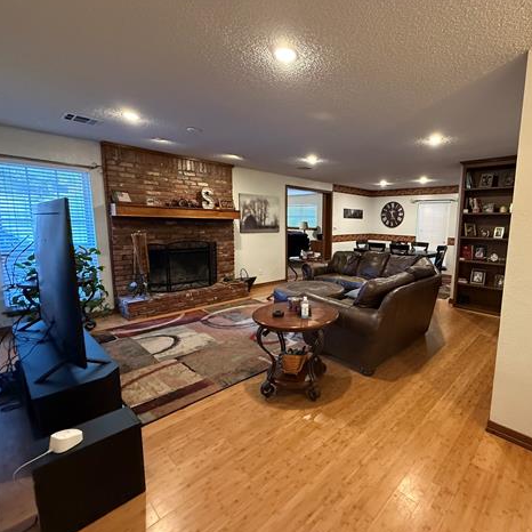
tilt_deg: -8.2
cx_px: 341
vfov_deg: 84.0
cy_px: 264
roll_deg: -0.9
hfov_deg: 81.9
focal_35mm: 17
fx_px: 296
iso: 800
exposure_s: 1/60
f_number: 2.2
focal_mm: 2.22
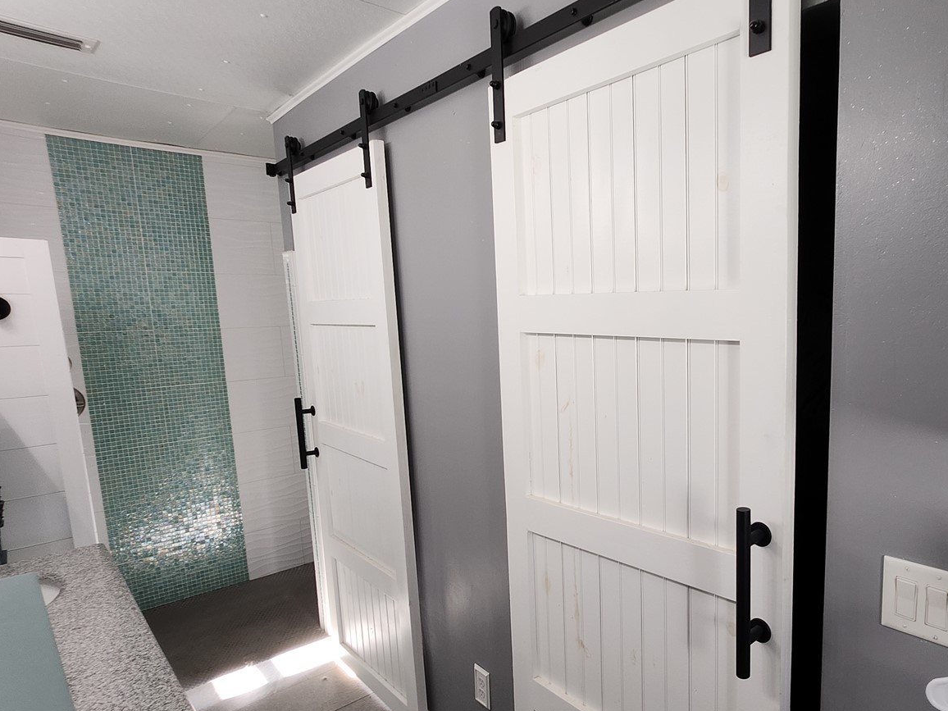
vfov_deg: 71.4
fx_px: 493
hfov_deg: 84.4
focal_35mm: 18
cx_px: 640
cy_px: 392
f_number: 2.2
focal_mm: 1.7
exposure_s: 1/60
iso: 64
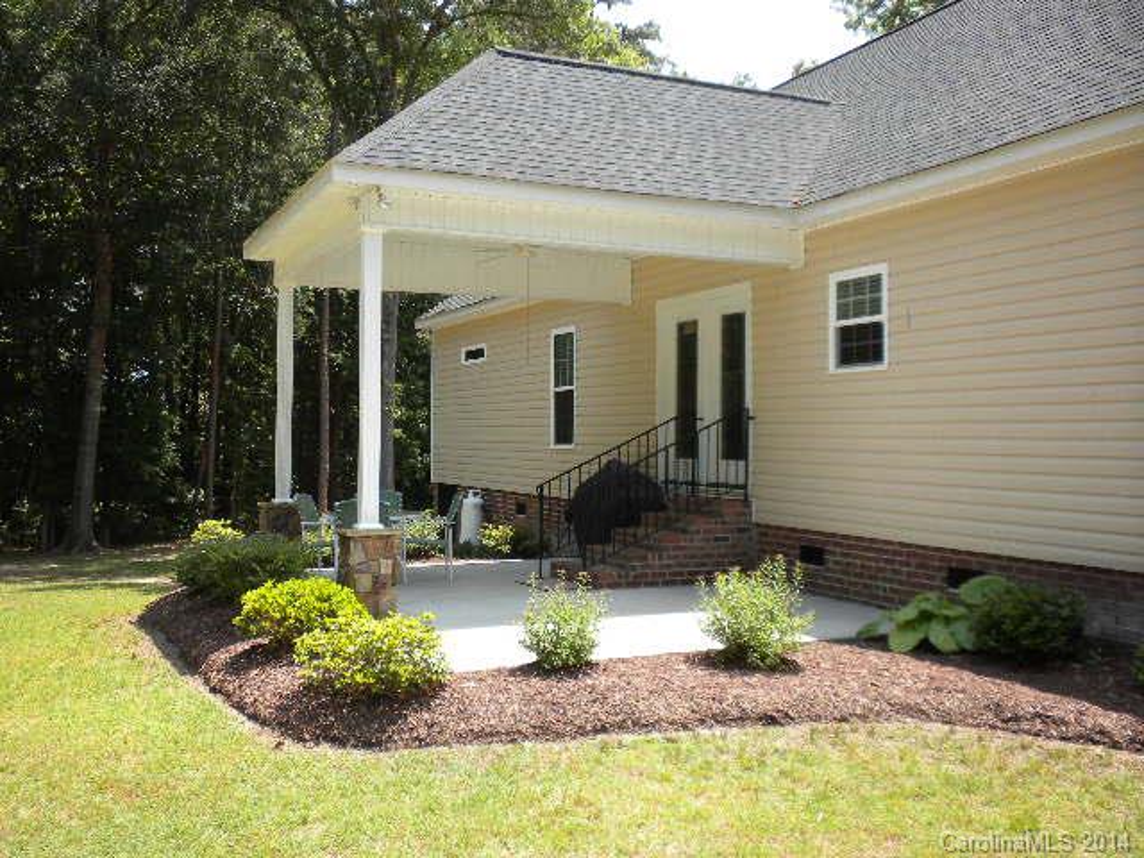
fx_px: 1223
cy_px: 429
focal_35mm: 37
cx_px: 572
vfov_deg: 38.7
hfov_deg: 50.1
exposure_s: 1/374
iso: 90
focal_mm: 6.6
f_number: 3.5
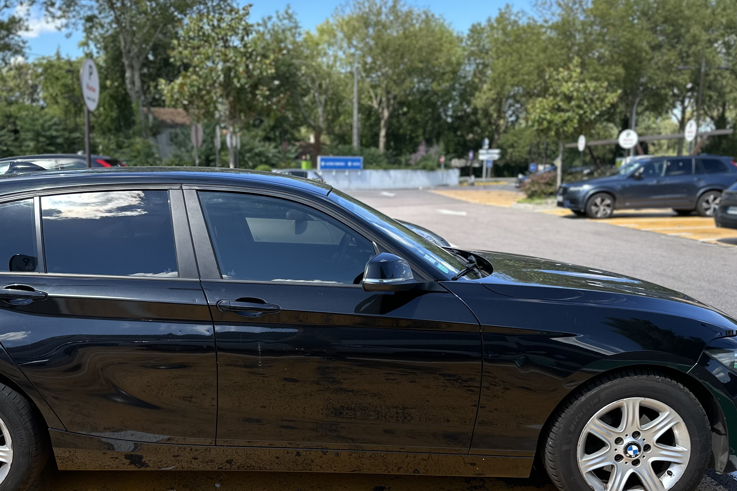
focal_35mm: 34
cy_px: 292
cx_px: 287
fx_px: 696
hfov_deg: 55.3
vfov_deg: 38.7
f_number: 1.78
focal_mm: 6.86
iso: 80
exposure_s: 1/1988
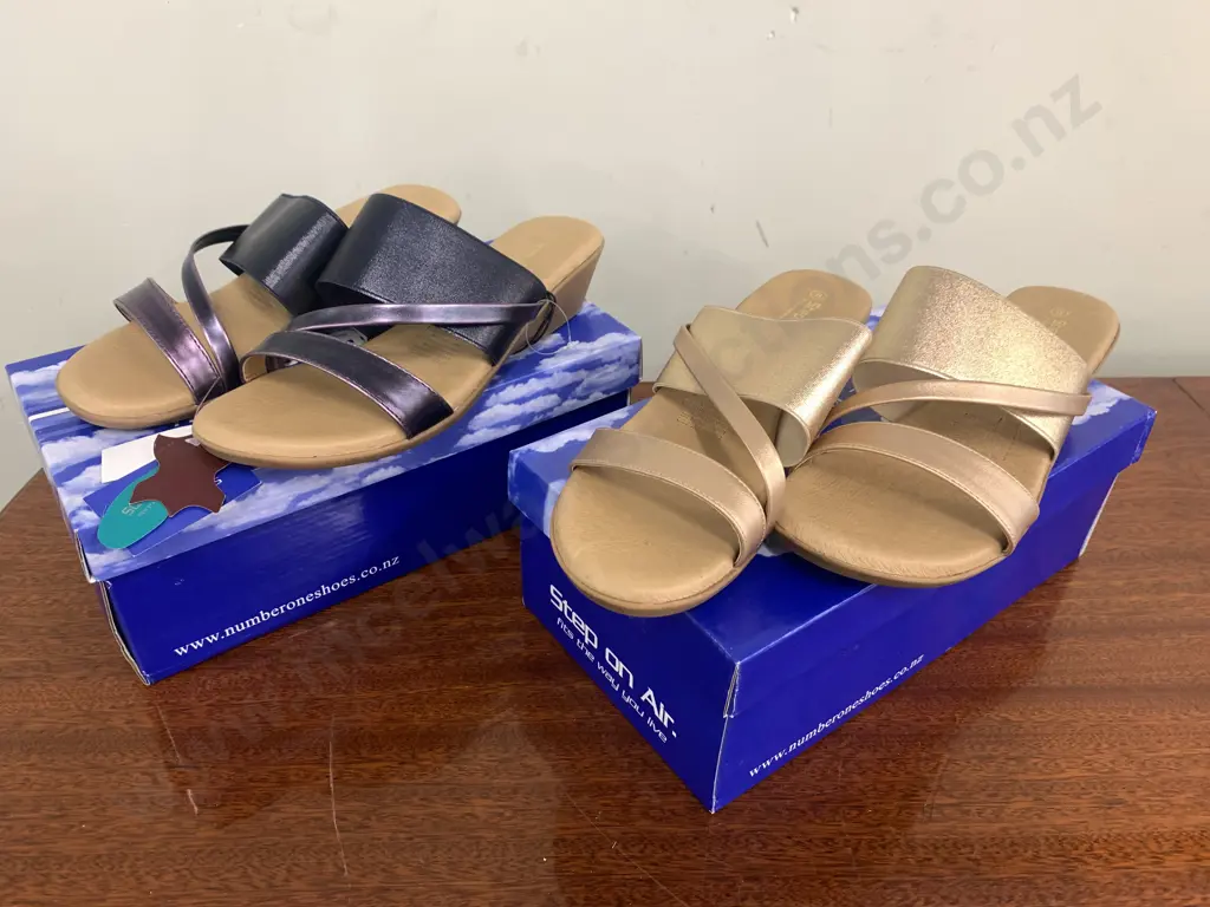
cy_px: 454
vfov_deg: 53.1
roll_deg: -2.1
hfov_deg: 67.3
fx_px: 909
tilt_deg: -38.6
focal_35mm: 26
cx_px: 605
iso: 100
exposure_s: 1/50
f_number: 1.8
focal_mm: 4.25
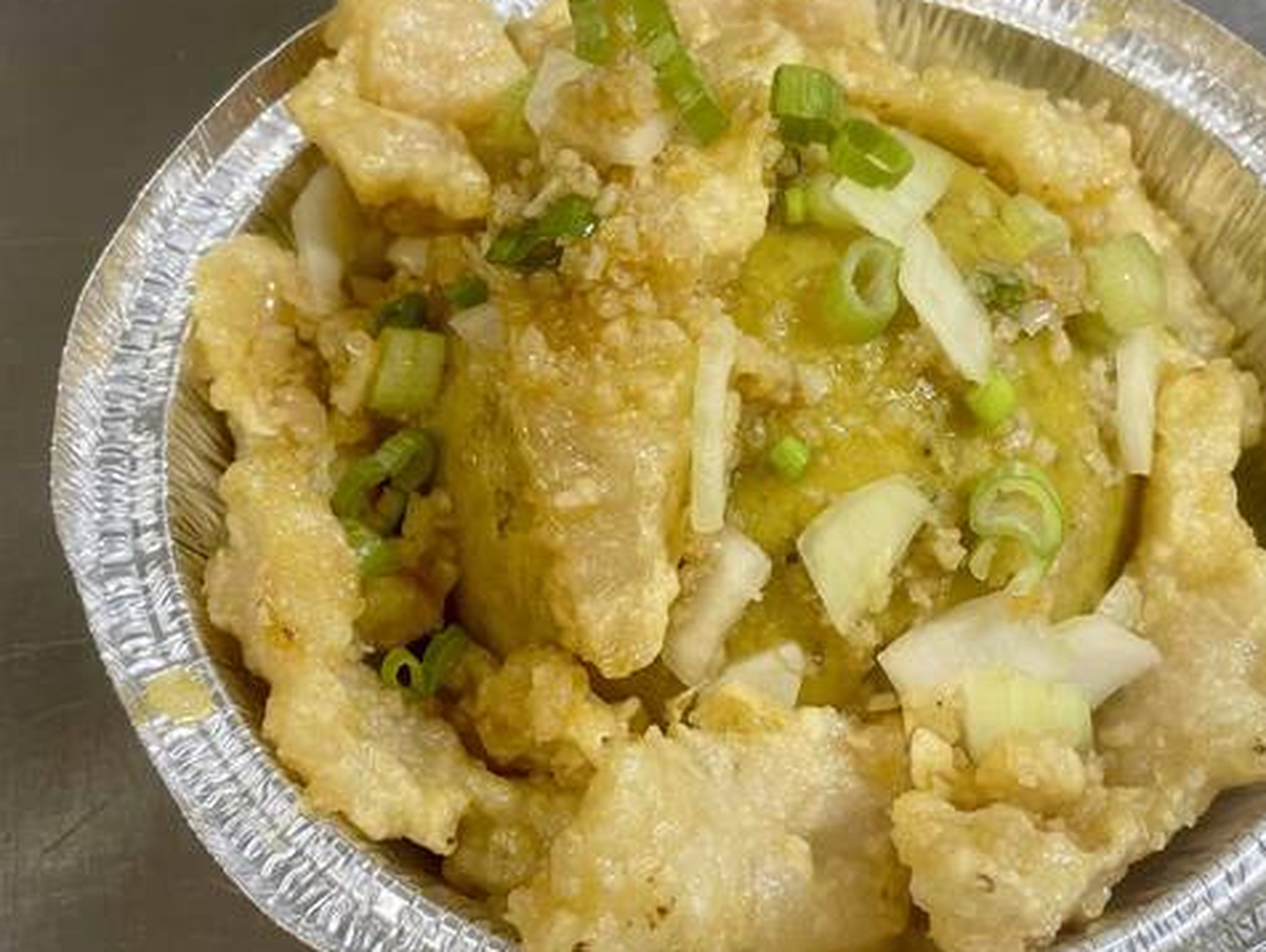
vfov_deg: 44.2
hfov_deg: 56.2
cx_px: 777
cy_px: 460
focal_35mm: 32
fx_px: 1172
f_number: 1.6
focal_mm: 4.2
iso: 125
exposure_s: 1/120
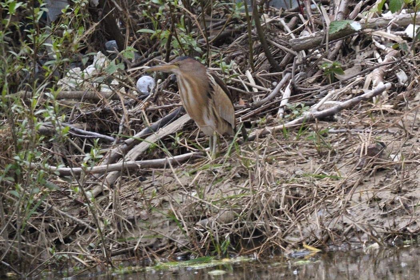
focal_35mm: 630
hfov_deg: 3.3
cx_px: 210
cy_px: 140
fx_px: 7349
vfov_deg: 2.2
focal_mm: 420
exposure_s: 1/1600
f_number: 5.6
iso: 560
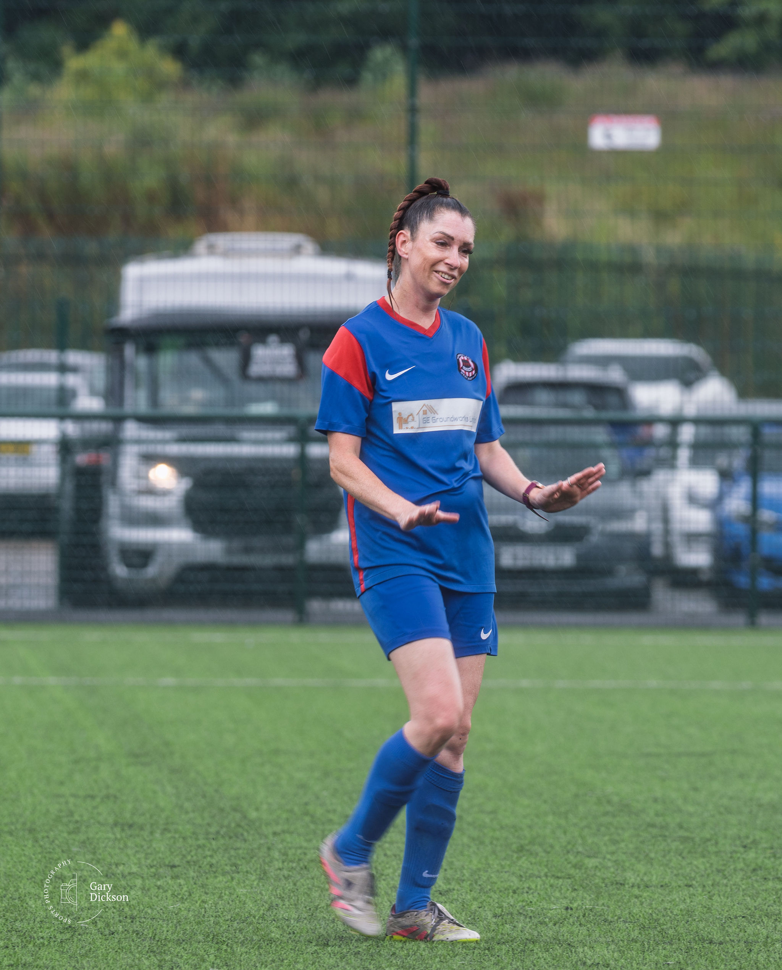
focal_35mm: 438
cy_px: 290
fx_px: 12622
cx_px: 425
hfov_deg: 3.5
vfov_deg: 4.4
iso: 72
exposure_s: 1/125
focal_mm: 220
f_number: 5
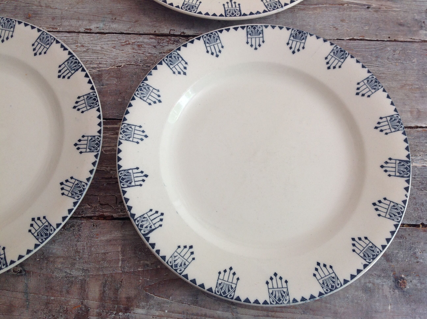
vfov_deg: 40.6
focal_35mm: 35
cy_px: 160
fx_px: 431
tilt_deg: -72.4
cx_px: 214
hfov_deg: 52.7
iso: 50
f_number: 2.4
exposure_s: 1/30
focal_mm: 4.28
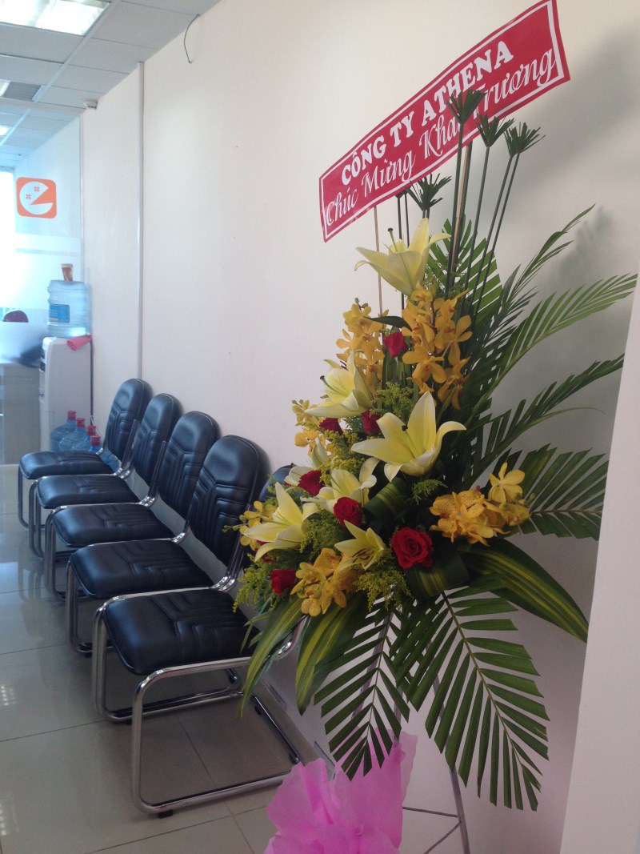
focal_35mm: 33
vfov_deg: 55.4
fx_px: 814
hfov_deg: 42.9
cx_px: 320
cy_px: 427
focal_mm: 4.12
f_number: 2.4
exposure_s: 1/60
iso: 64
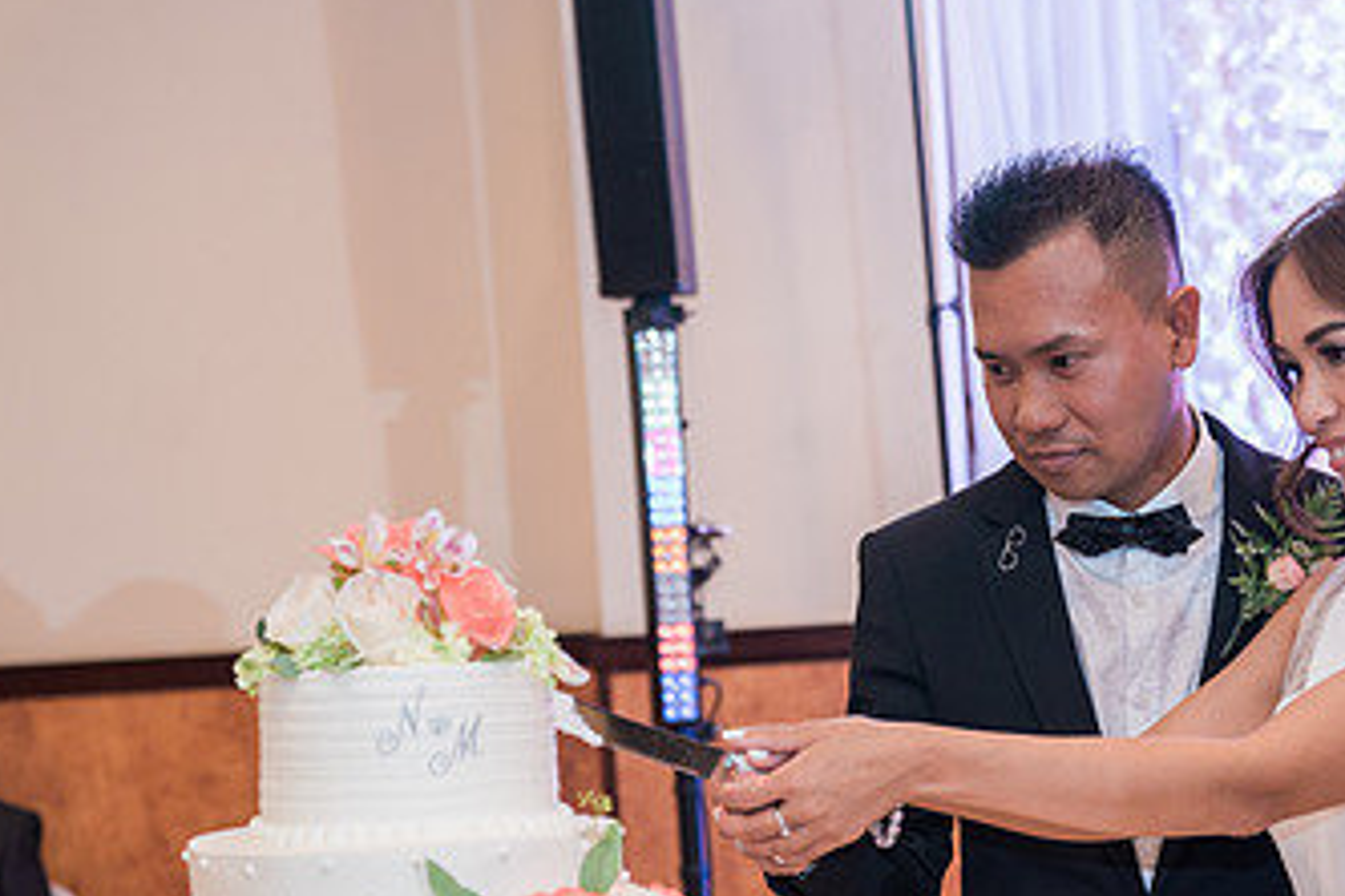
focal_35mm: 87
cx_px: 949
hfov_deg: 23.2
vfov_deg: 15.6
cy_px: 692
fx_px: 3250
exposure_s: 1/125
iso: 1000
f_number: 2.8
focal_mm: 50
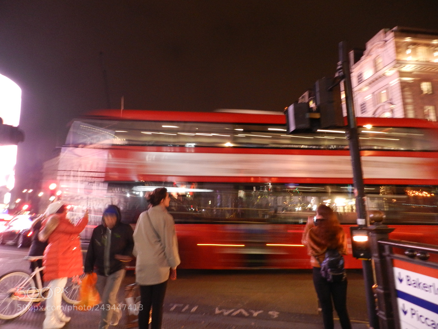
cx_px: 219
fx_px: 291
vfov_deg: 58.9
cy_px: 164
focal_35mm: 23
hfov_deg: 73.9
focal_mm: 4
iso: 400
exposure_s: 1/5
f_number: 3.4
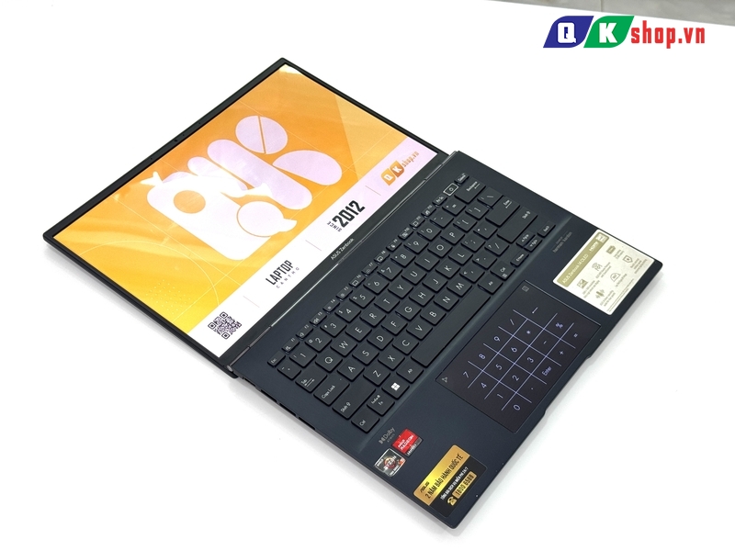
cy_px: 276
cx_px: 368
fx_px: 1019
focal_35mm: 48
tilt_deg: -50.9
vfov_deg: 30.3
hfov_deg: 39.7
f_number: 1.78
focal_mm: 6.76
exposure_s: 1/121
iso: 50
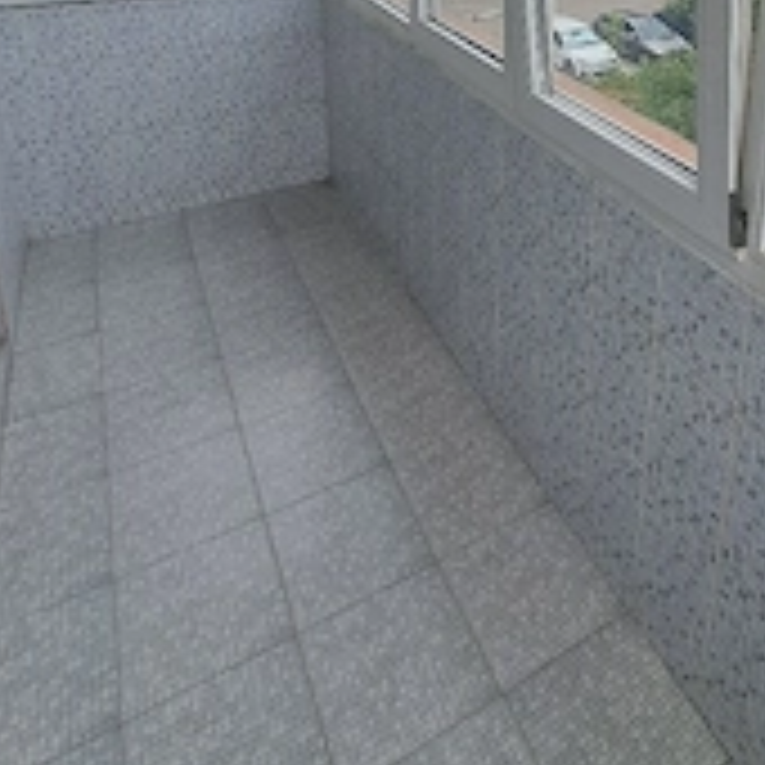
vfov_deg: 50.0
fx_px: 675
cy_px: 32
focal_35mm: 27
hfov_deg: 56.4
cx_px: 567
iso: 50
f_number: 2.2
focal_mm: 1.74
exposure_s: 1/769
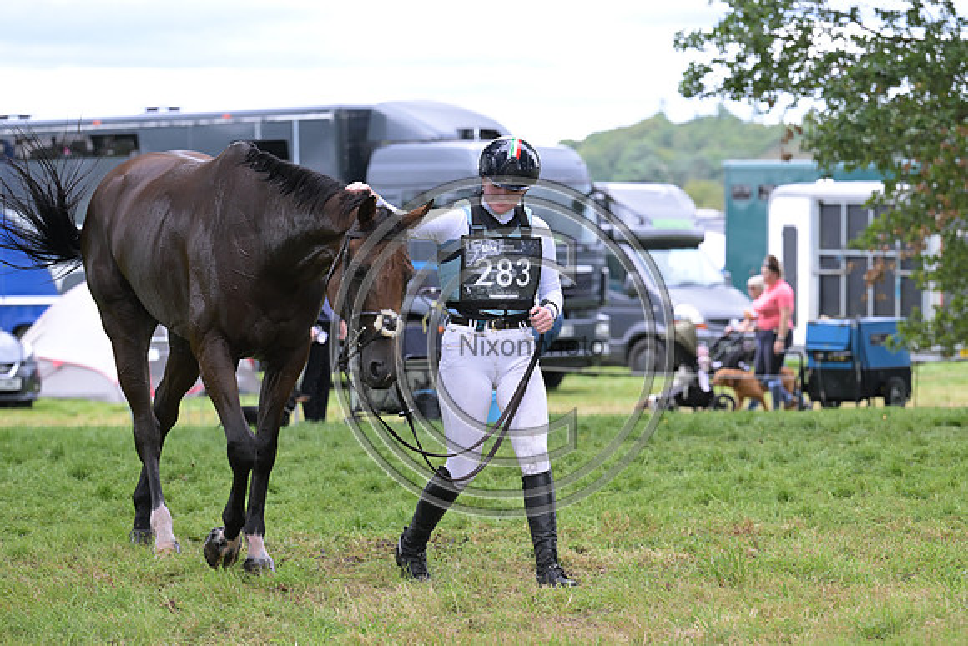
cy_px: 323
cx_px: 484
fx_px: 4437
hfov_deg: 12.4
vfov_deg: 8.3
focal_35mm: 165
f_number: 5.6
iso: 2000
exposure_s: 1/1250
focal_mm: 165
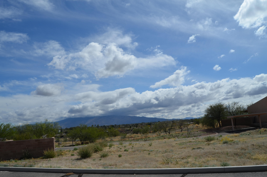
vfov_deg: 47.7
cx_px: 134
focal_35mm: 27
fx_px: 200
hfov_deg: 67.5
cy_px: 88
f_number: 11
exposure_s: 1/500
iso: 100
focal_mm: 18
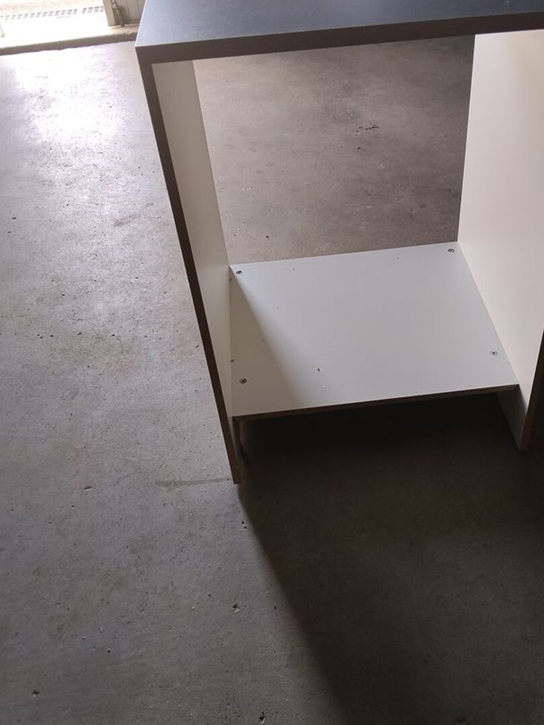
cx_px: 337
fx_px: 754
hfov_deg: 39.4
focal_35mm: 36
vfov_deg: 51.3
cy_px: 381
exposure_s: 1/50
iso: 80
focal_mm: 3.96
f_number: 1.8
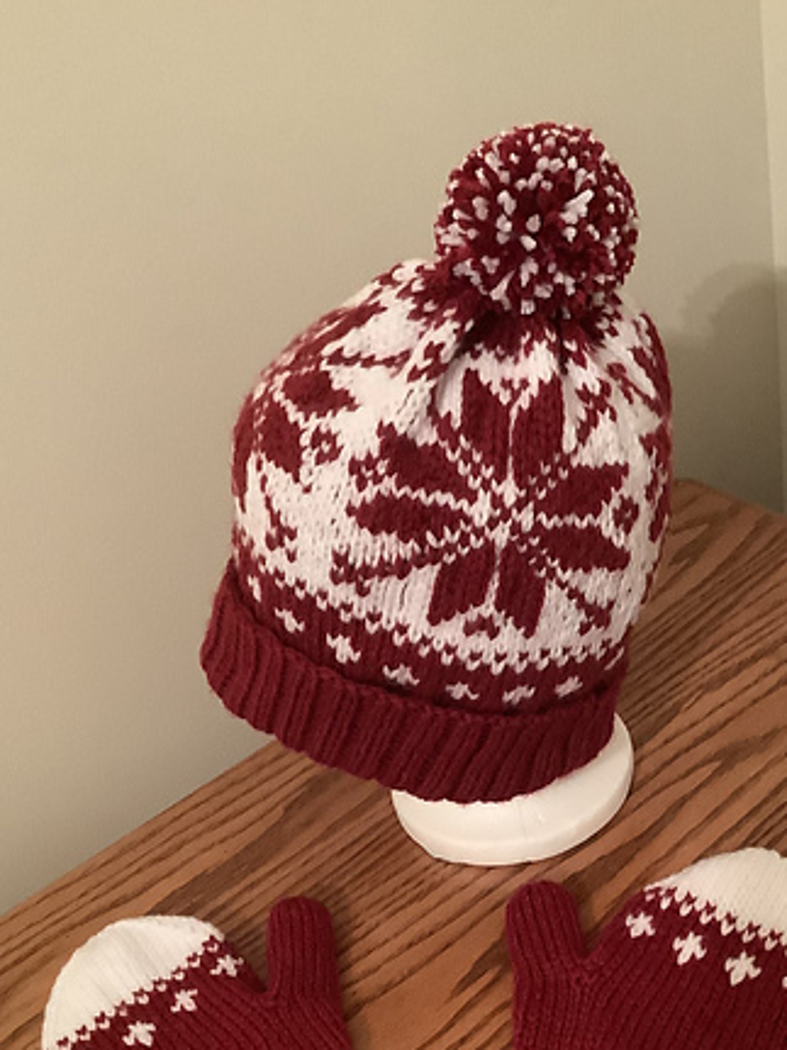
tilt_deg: -38.6
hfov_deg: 31.4
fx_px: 1395
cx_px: 490
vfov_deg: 40.5
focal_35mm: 46
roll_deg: +14.1
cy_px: 731
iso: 800
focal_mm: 3.3
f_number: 2.4
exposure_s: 1/30
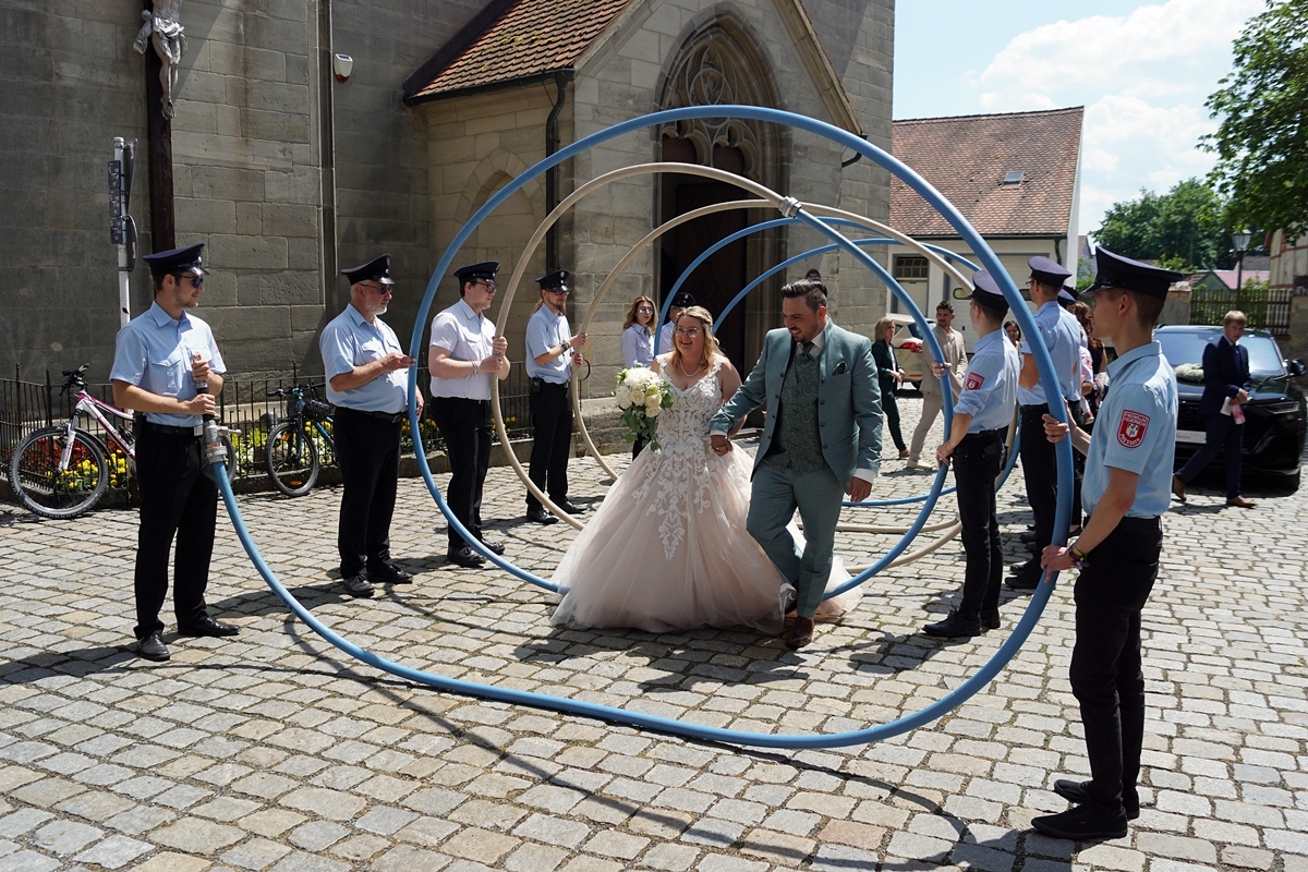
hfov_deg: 61.9
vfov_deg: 43.6
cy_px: 436
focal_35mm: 30
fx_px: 1090
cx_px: 654
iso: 320
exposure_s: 1/2000
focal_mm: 20
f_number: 4
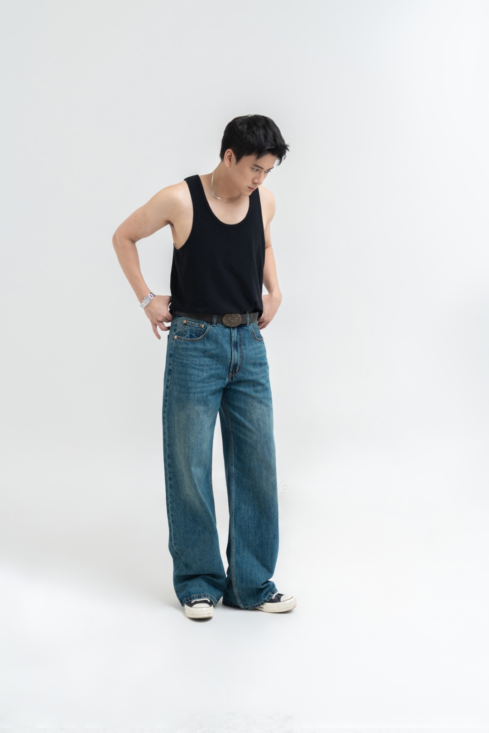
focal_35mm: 51
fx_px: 1039
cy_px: 366
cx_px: 244
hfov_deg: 26.5
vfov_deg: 38.9
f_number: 4.5
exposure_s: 1/160
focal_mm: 51
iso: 200
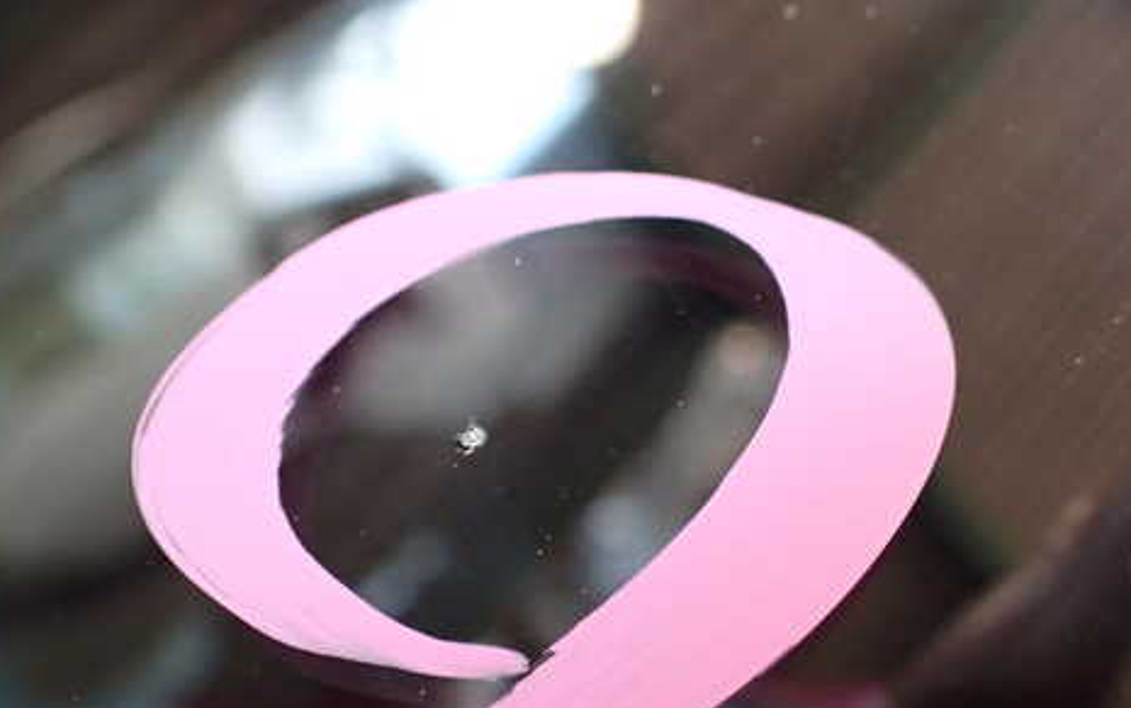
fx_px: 1264
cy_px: 470
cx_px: 584
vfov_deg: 31.0
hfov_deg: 48.2
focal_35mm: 41
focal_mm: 5.4
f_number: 2.3
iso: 400
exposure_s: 1/125
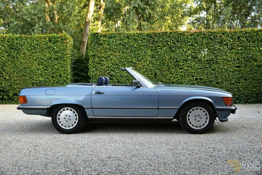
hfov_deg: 53.1
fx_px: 262
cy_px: 88
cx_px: 131
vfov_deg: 36.9
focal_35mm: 36
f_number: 3.8
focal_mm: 24
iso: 400
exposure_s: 1/125
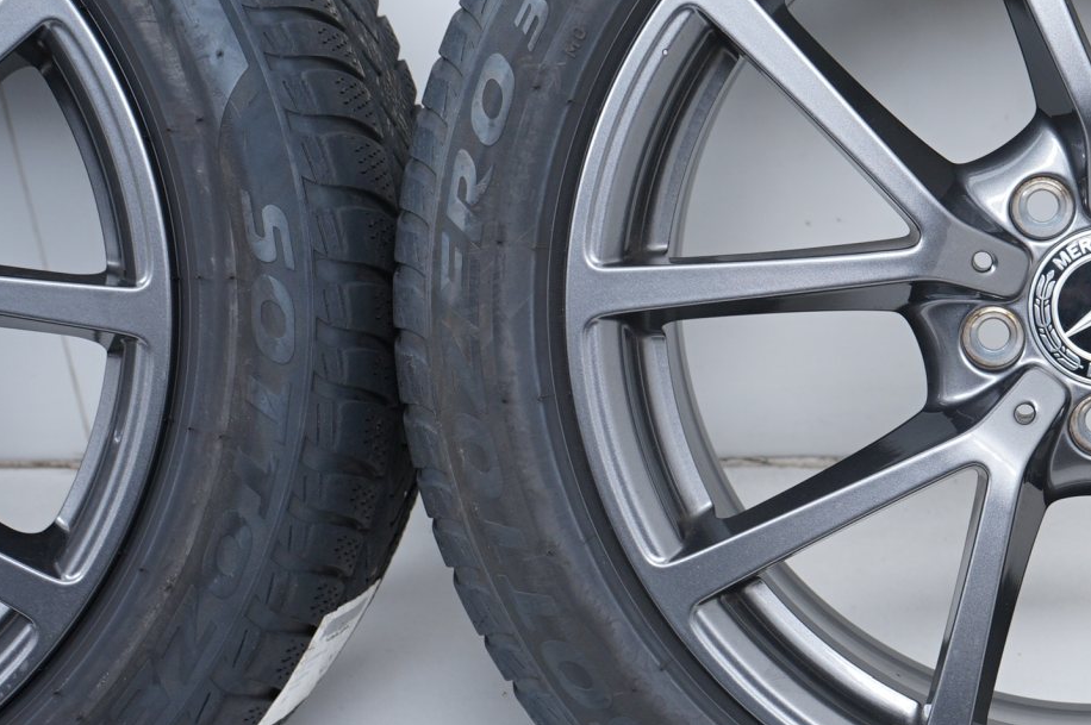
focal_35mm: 88
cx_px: 1099
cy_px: 297
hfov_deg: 22.2
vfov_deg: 15.5
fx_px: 2664
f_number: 7.1
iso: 250
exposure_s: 1/125
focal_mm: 42
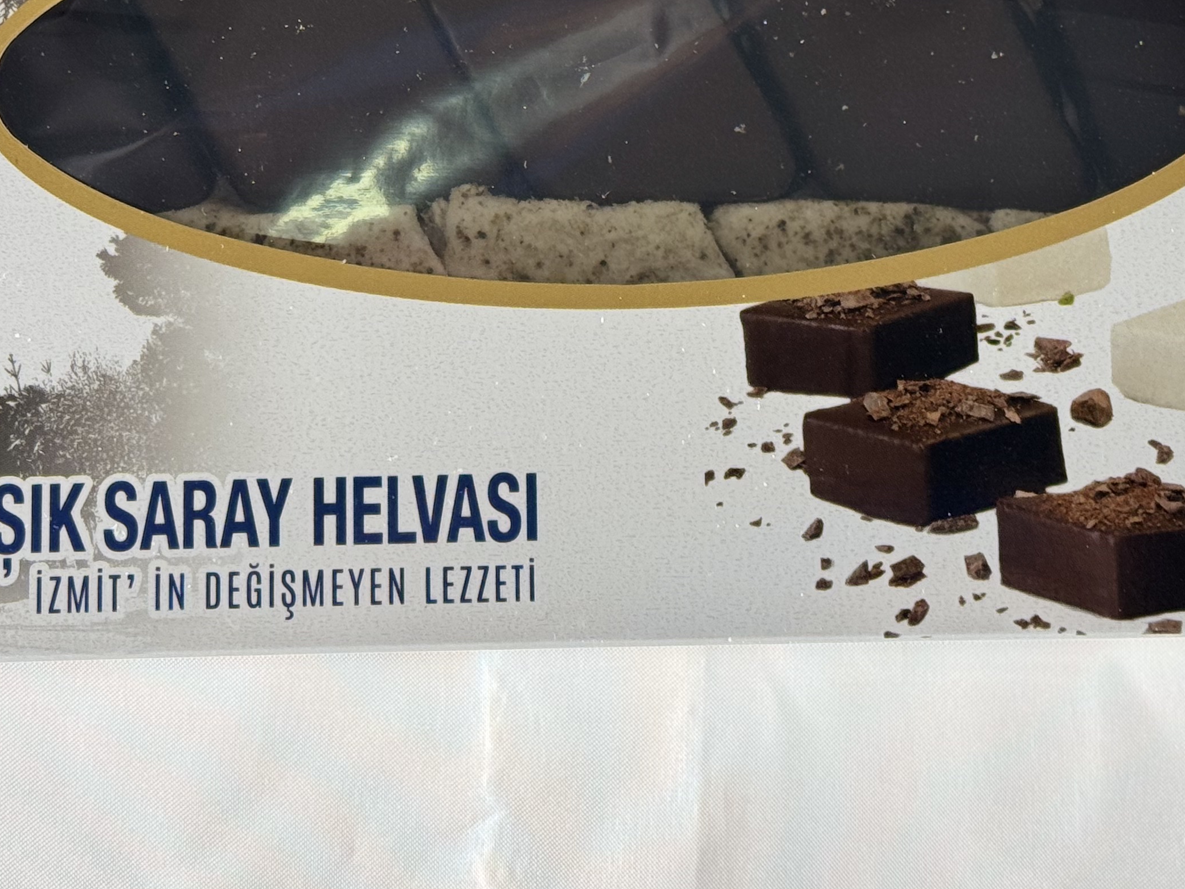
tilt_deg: -83.5
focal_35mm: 93
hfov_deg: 21.1
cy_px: 72
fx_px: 3184
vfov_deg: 15.7
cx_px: 621
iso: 64
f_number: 1.78
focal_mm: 6.76
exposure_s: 1/338
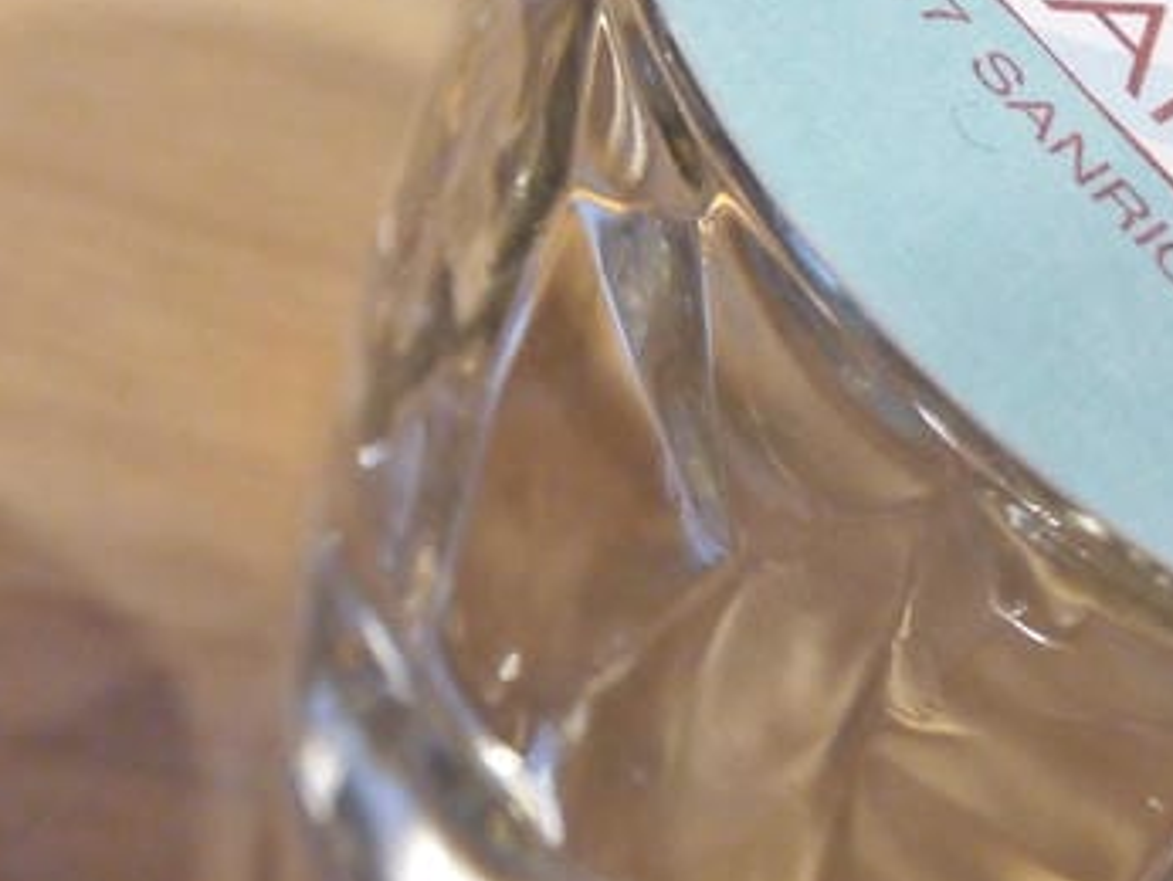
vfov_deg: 15.2
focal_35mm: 97
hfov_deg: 19.9
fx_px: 3289
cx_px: 1000
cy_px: 308
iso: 800
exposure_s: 1/60
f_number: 3.5
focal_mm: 14
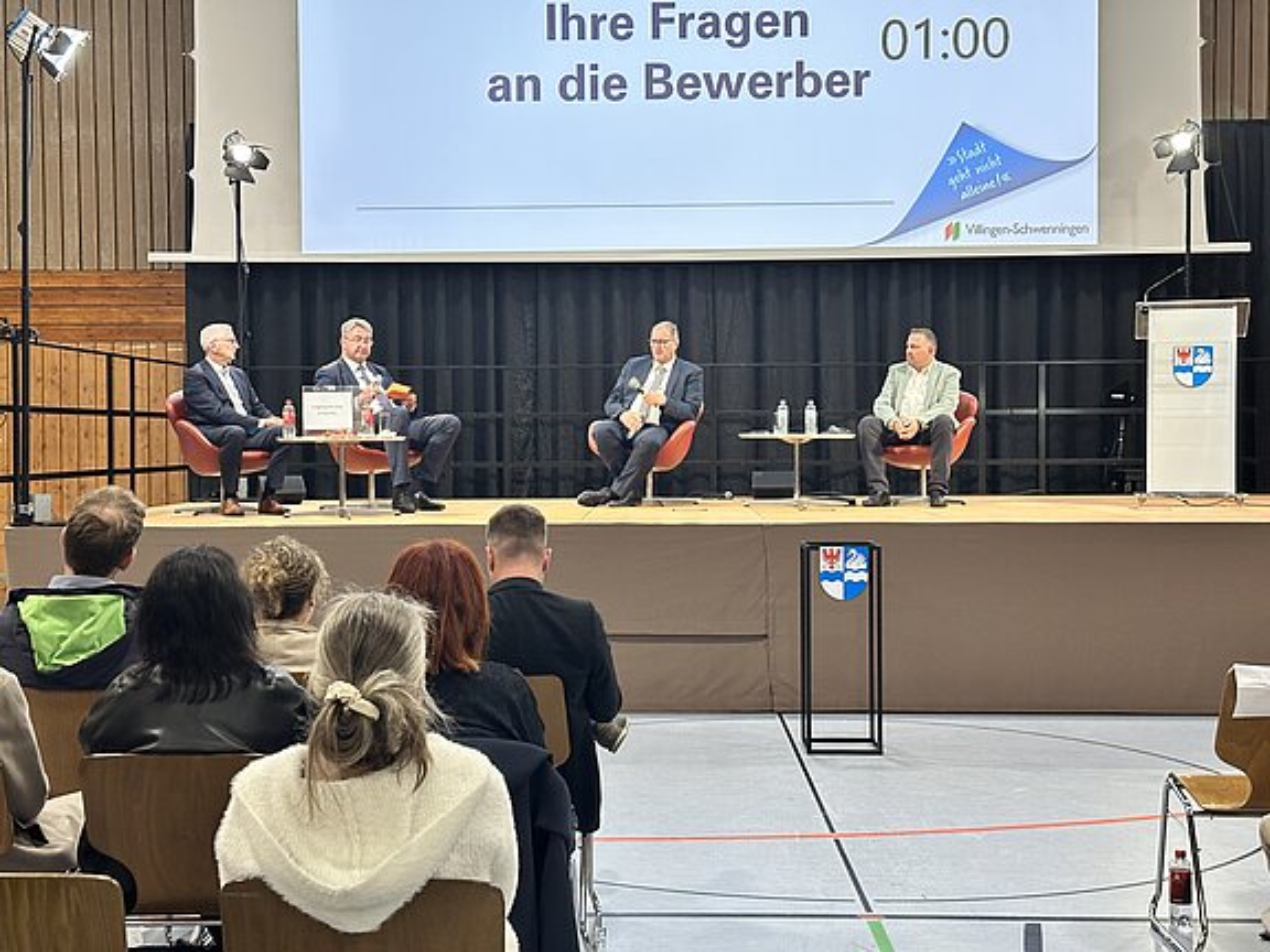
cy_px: 476
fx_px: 1761
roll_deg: +0.3
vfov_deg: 30.3
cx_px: 635
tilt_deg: -0.5
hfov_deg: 39.7
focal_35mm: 48
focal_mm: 6.86
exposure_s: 1/50
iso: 200
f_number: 1.78
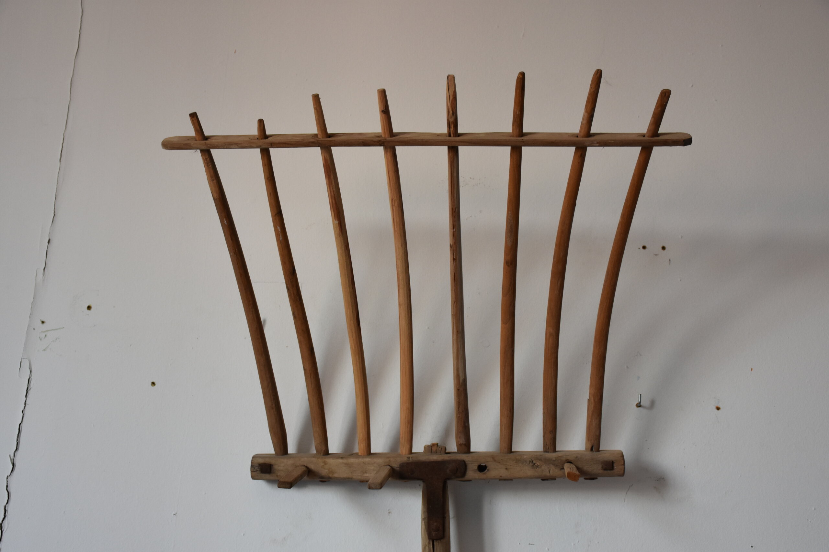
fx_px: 1105
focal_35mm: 48
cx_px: 414
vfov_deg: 28.1
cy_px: 276
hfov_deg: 41.1
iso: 800
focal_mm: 32
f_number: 5.6
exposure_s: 1/125
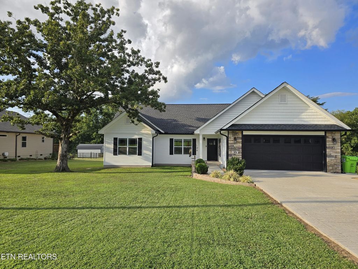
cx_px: 179
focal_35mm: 23
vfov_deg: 58.9
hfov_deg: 73.9
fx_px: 238
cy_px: 134
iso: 12
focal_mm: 6.3
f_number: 1.7
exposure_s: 1/707
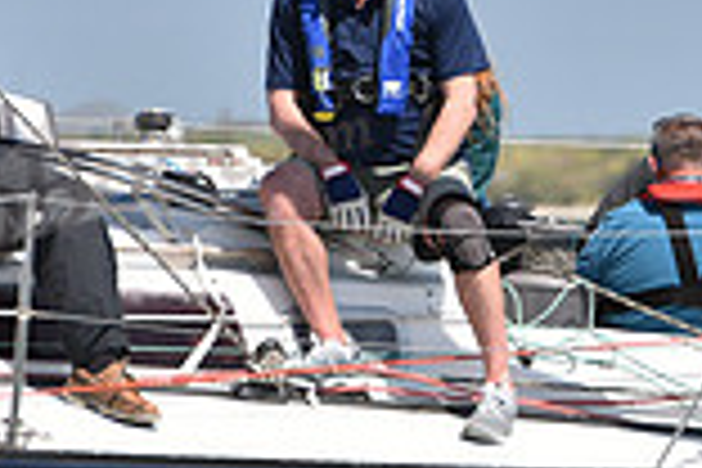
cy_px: -101
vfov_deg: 1.9
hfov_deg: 2.8
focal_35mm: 742
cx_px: 608
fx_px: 14468
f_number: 5
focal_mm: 200
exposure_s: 1/800
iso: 320
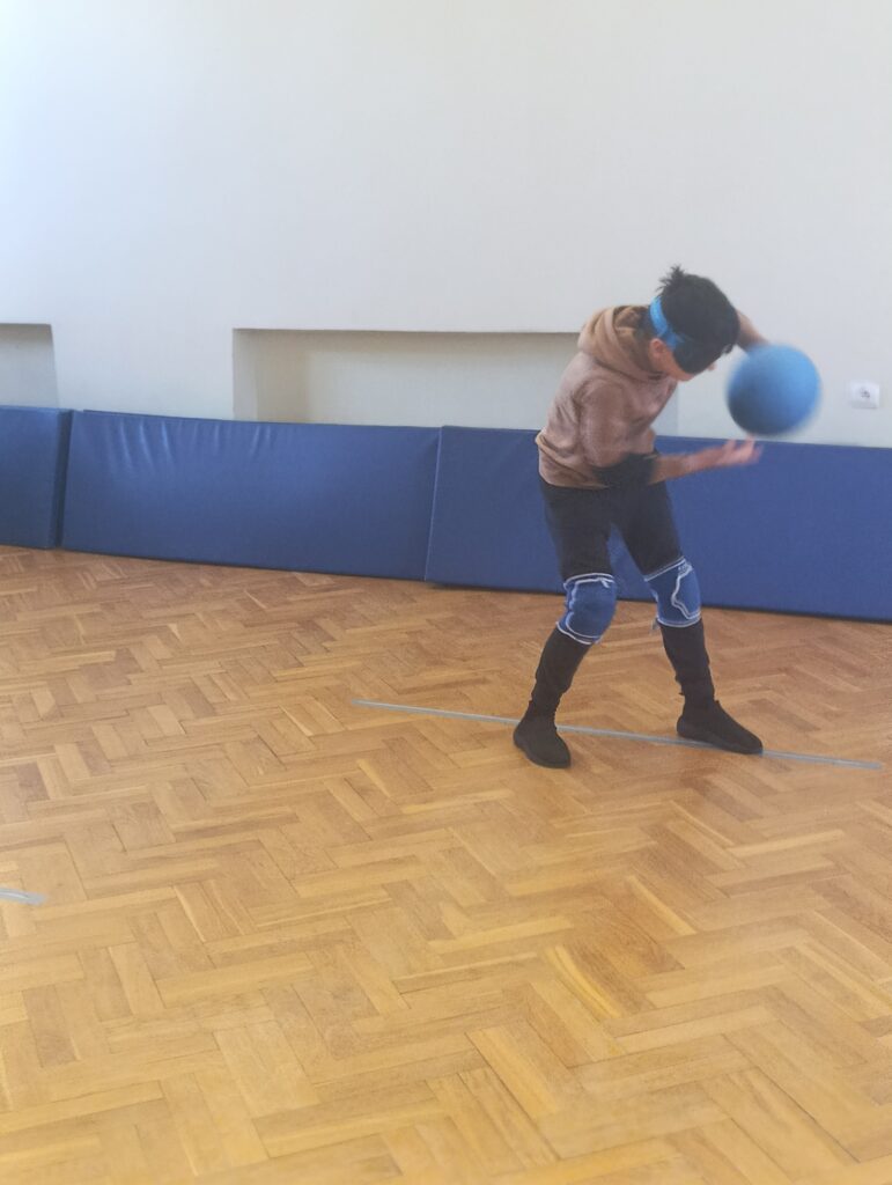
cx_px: 446
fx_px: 1577
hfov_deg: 31.6
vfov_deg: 41.2
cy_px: 592
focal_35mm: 46
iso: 981
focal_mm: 6.11
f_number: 1.65
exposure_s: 1/100
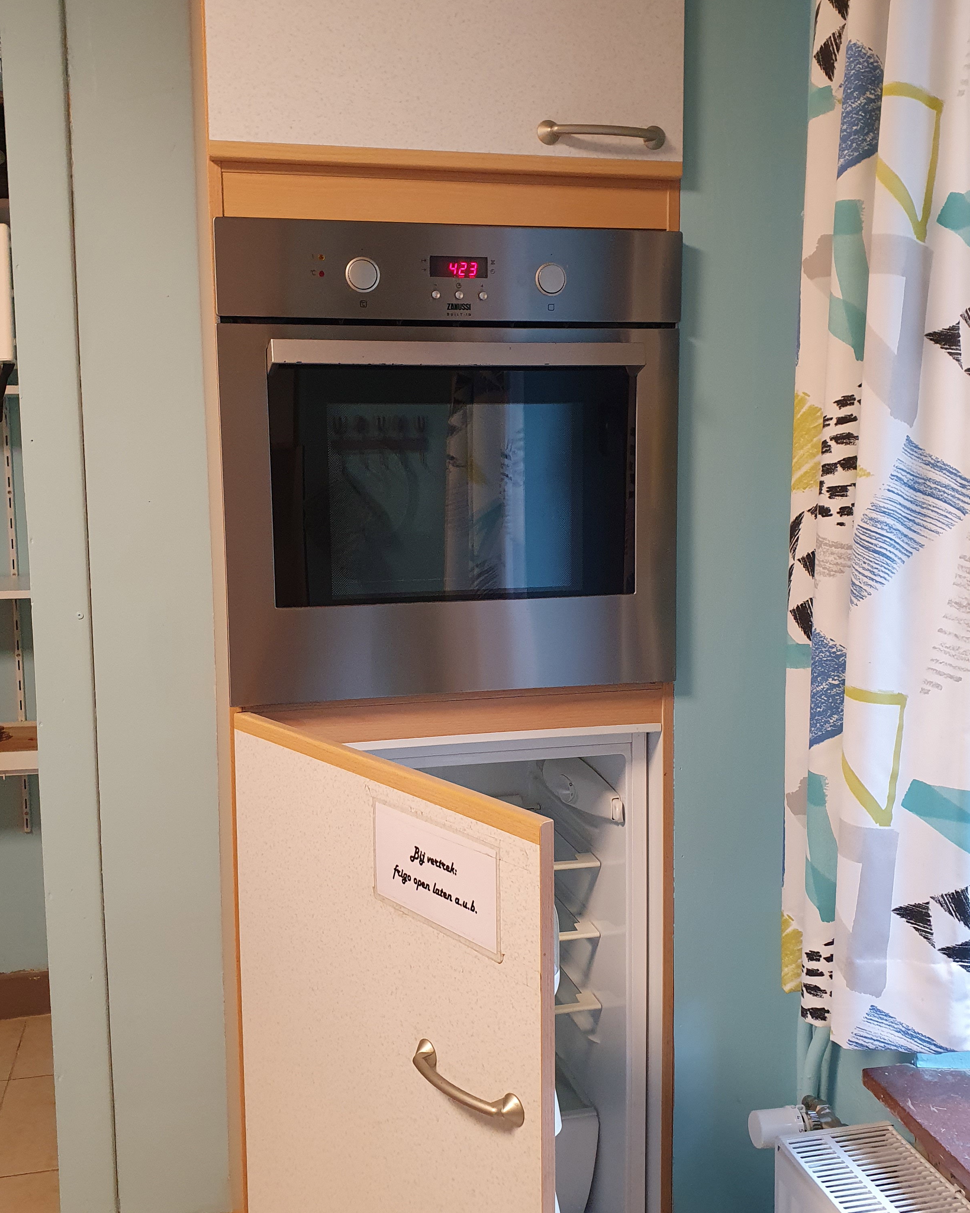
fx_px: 1220
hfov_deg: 43.4
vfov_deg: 52.8
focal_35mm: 34
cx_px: 491
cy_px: 590
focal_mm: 4.32
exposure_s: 1/50
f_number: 2.4
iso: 320
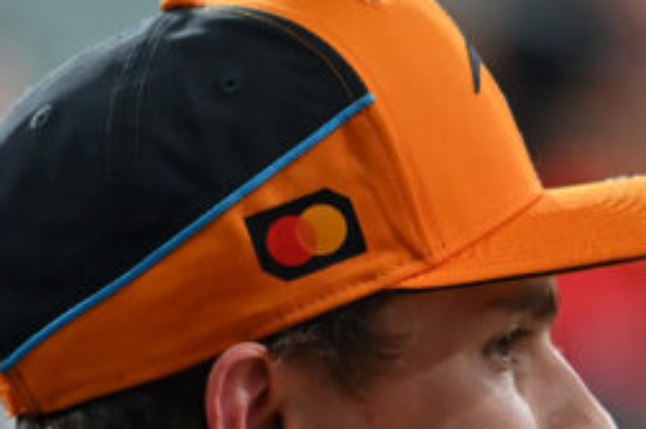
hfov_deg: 1.4
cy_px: 572
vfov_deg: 0.9
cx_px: 705
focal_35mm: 1484
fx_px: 26595
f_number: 4
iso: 2000
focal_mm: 500
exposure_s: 1/500
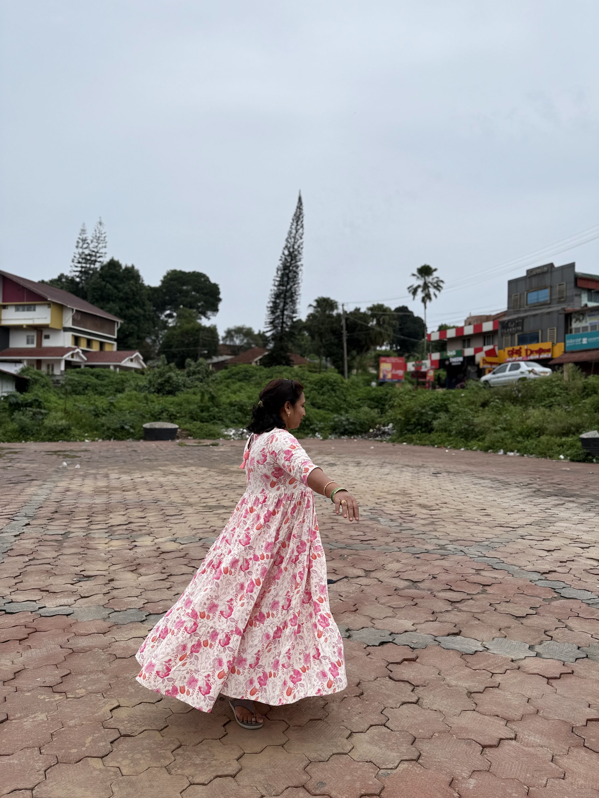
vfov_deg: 71.6
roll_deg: -1.1
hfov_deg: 56.8
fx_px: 554
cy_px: 399
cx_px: 300
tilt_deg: +2.8
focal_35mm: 24
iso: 80
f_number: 1.78
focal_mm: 6.76
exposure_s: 1/2110
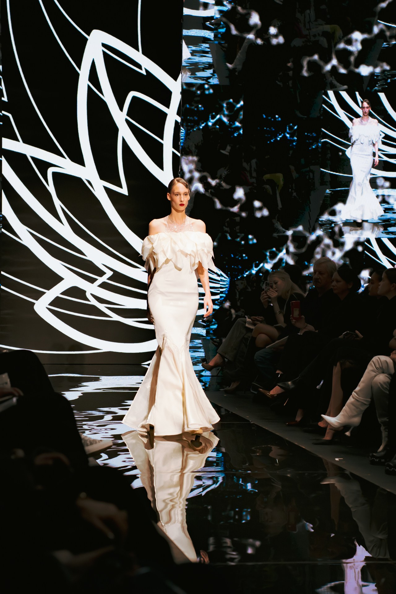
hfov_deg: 18.2
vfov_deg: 27.0
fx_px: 1237
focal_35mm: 75
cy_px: 297
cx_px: 198
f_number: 3.5
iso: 3200
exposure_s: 1/320
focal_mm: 75
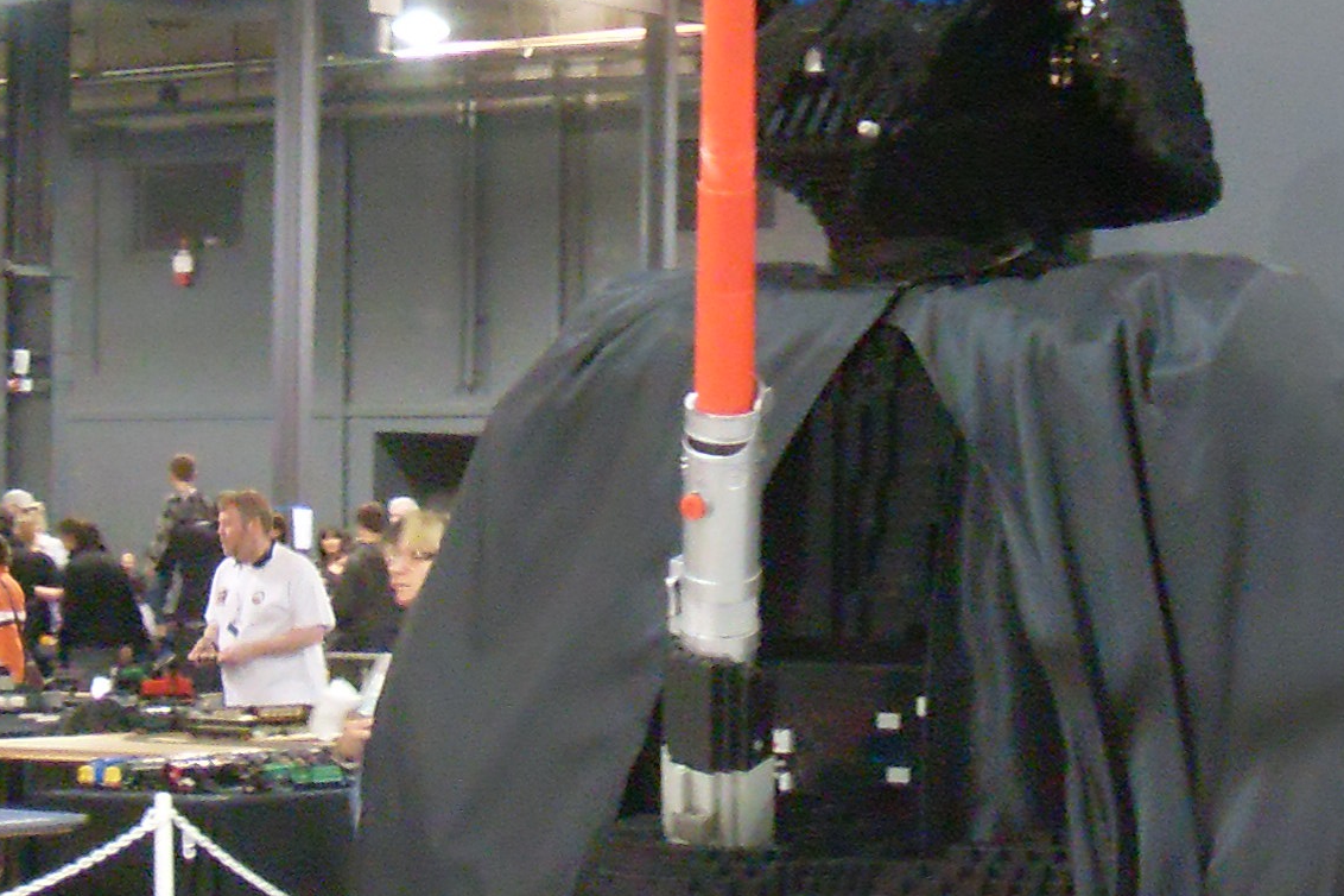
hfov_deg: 18.4
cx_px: 909
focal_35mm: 111
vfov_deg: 12.0
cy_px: 1184
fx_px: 4143
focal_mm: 6.3
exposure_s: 1/6
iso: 200
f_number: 2.8
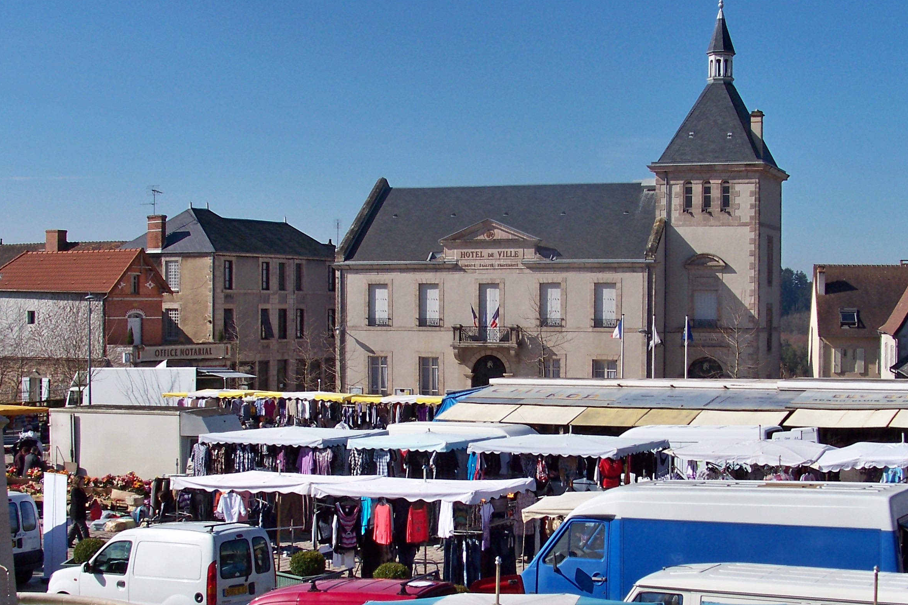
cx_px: 464
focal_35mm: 60
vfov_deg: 22.5
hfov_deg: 33.4
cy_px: 398
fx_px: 1513
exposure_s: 1/800
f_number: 4
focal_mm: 6.75
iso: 64
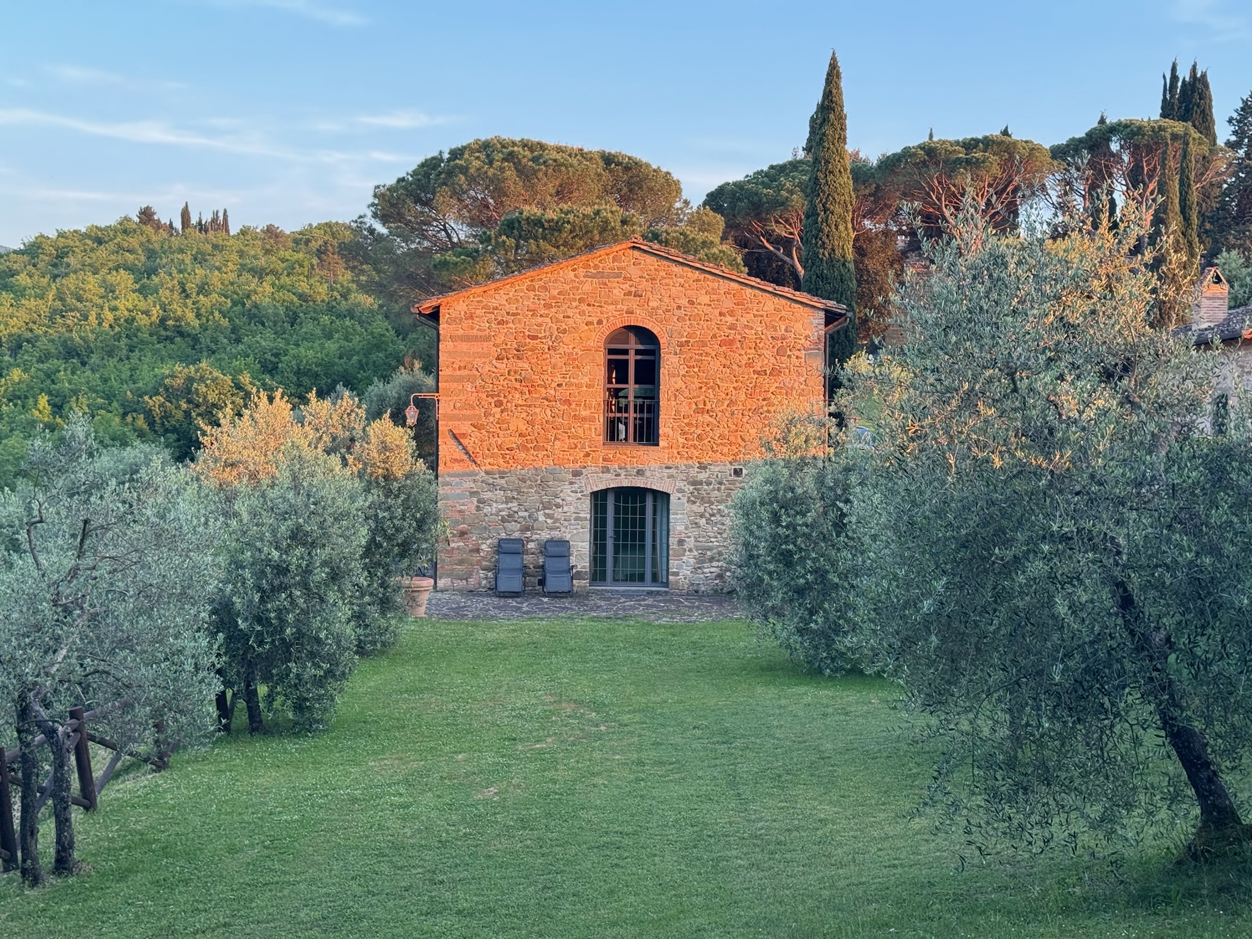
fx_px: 1736
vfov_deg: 30.3
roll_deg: -0.7
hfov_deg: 39.7
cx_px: 626
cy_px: 470
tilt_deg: -1.6
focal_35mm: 48
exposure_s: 1/176
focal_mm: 6.76
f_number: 1.78
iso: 64
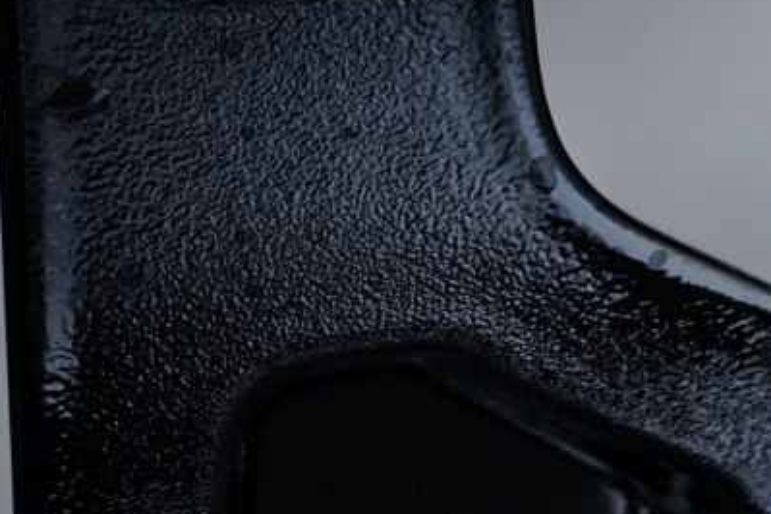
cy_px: -496
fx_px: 5354
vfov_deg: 5.4
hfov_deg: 8.2
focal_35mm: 250
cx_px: 613
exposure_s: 1/125
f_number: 7.1
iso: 250
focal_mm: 52
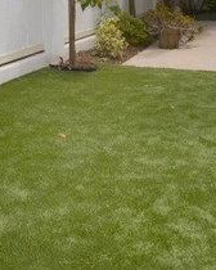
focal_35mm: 43
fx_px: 344
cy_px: -3
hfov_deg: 34.9
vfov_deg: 38.0
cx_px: 116
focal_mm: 10
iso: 100
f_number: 9
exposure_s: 1/200
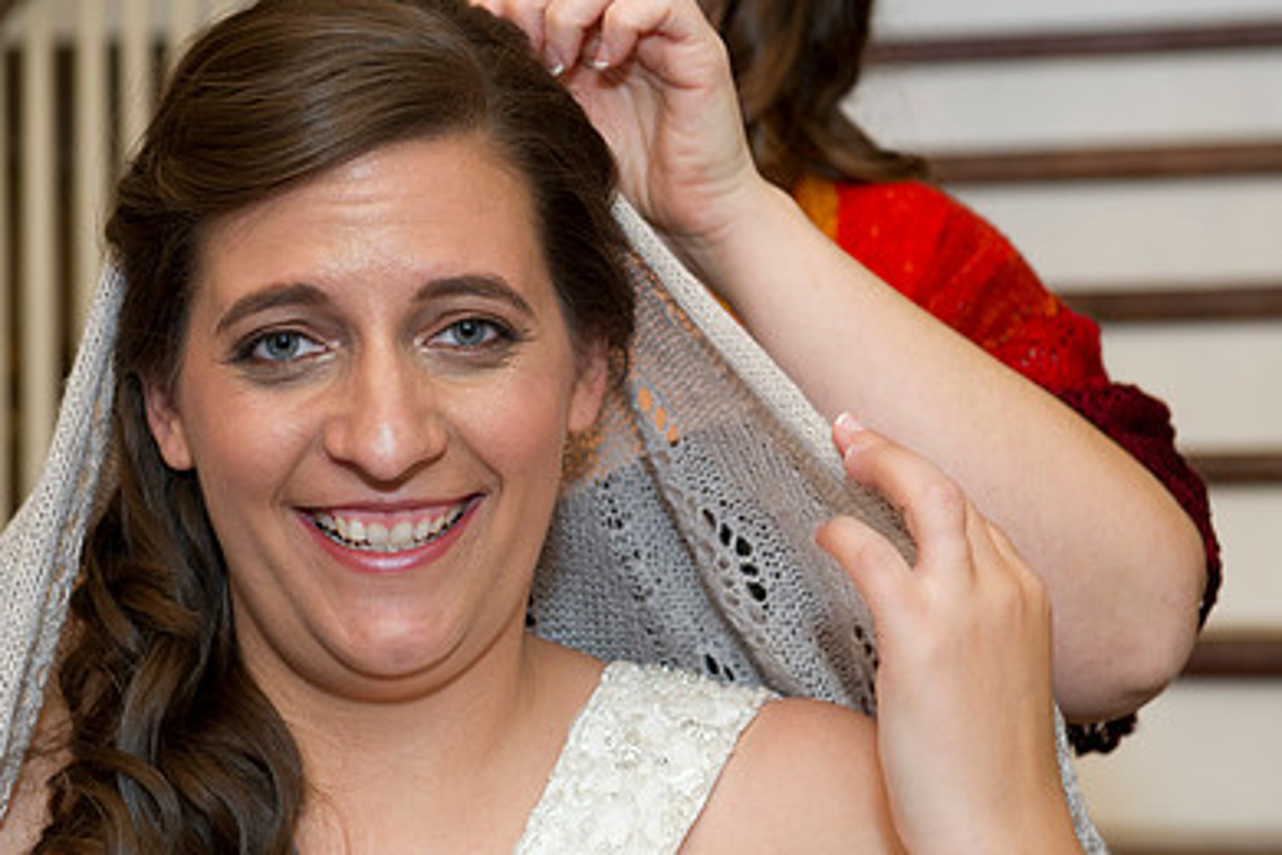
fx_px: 3703
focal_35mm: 104
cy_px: 280
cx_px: 552
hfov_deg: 19.6
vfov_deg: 13.1
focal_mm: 70
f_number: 5
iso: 1000
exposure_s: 1/100
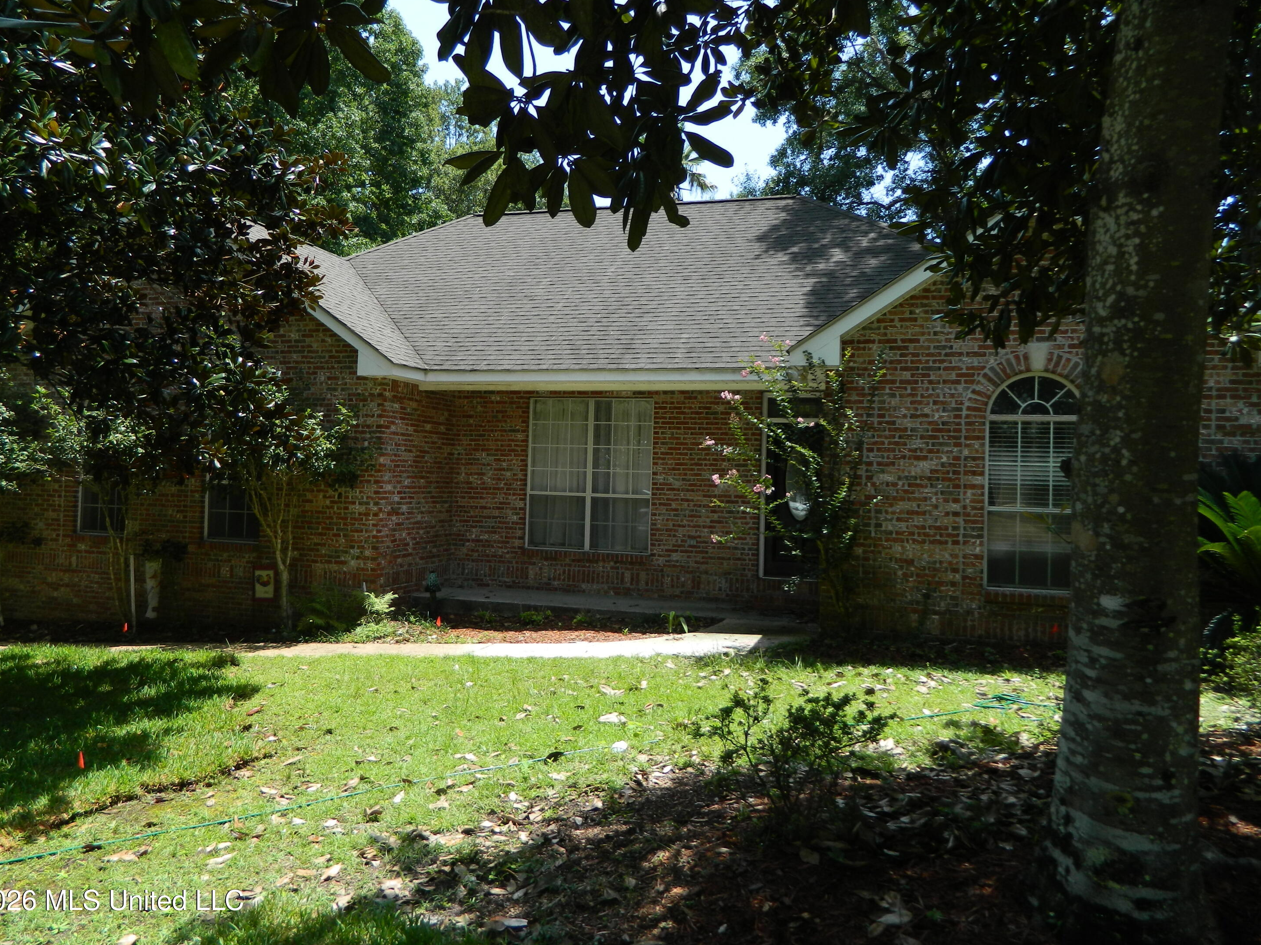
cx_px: 608
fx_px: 947
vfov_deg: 53.0
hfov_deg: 67.3
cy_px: 454
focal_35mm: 26
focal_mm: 4.5
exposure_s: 1/400
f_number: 3.1
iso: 80
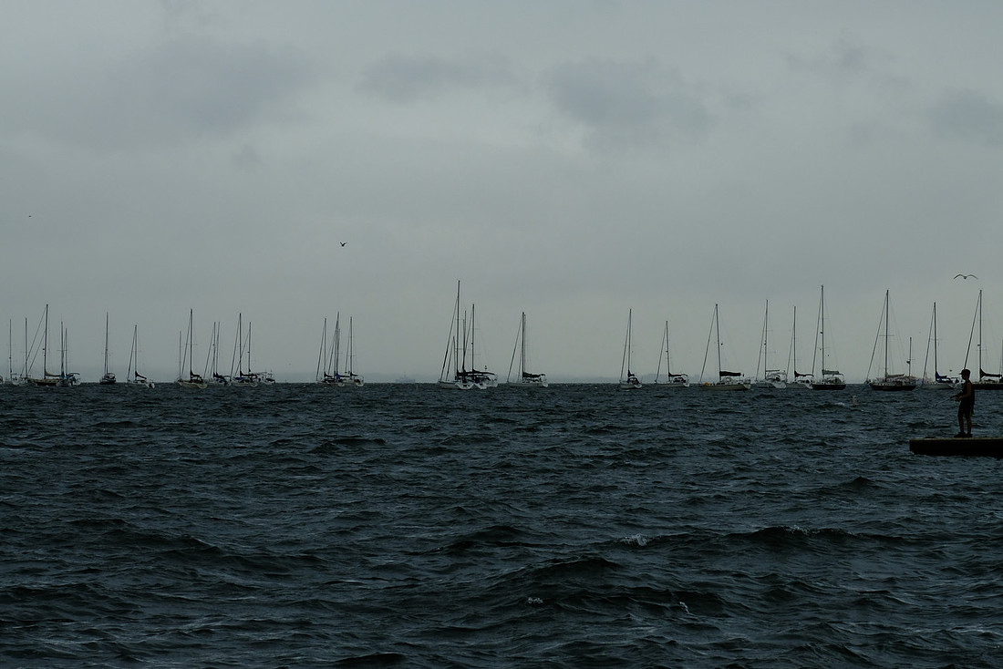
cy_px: 334
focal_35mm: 183
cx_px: 502
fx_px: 5100
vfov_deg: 7.5
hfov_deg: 11.2
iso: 800
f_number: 18
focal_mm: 121.8
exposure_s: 1/105
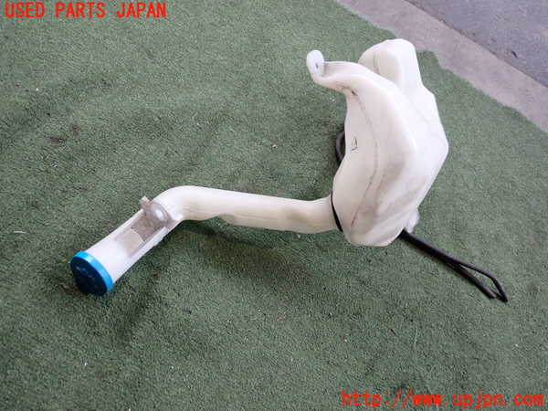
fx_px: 475
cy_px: 206
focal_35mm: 30
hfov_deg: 60.0
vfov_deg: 46.8
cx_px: 274
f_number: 2.3
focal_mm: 5.4
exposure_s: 1/80
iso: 200
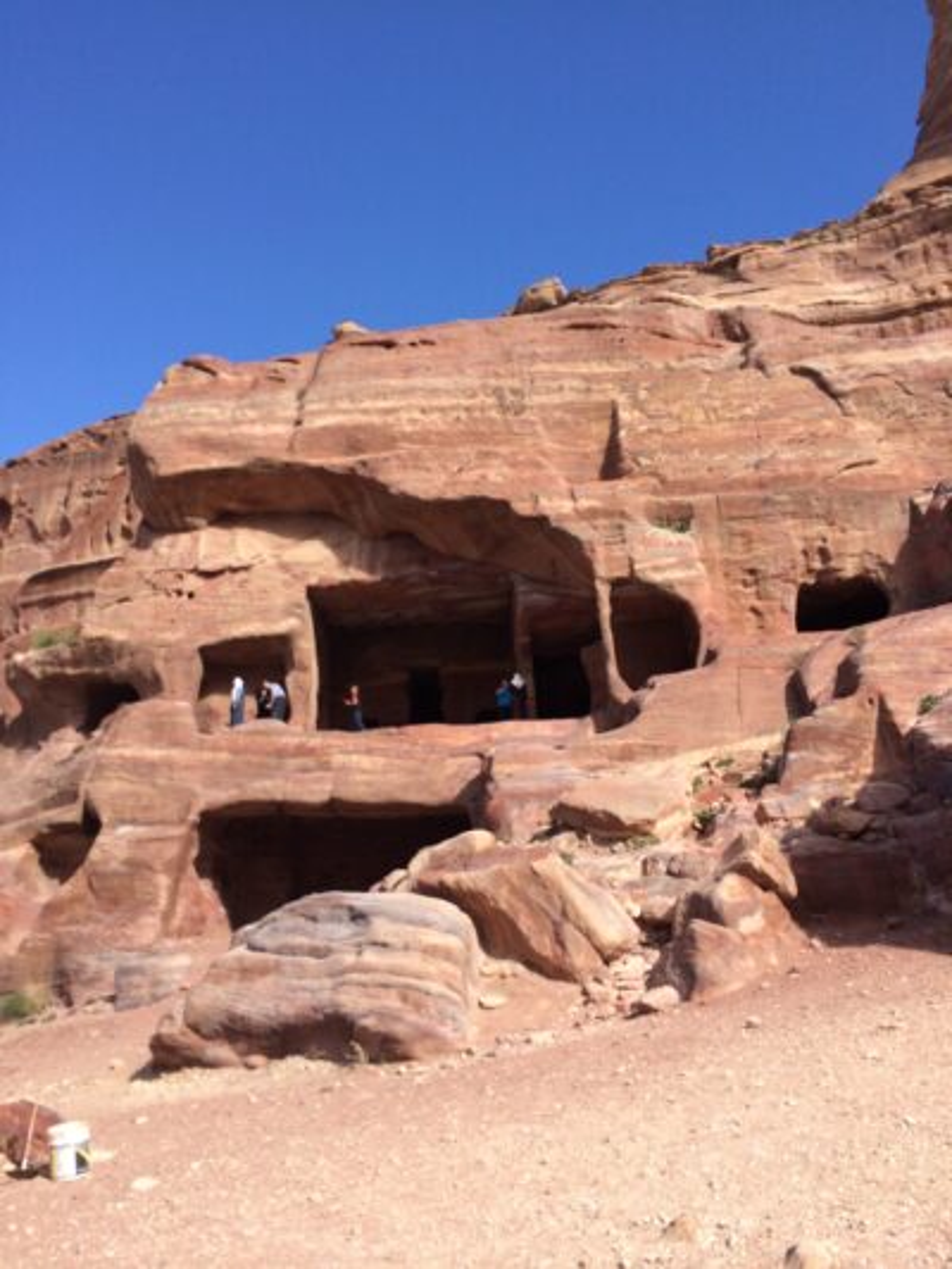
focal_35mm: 30
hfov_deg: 46.8
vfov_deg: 60.0
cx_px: 476
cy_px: 634
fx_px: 1100
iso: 40
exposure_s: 1/1466
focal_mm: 4.12
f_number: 2.2
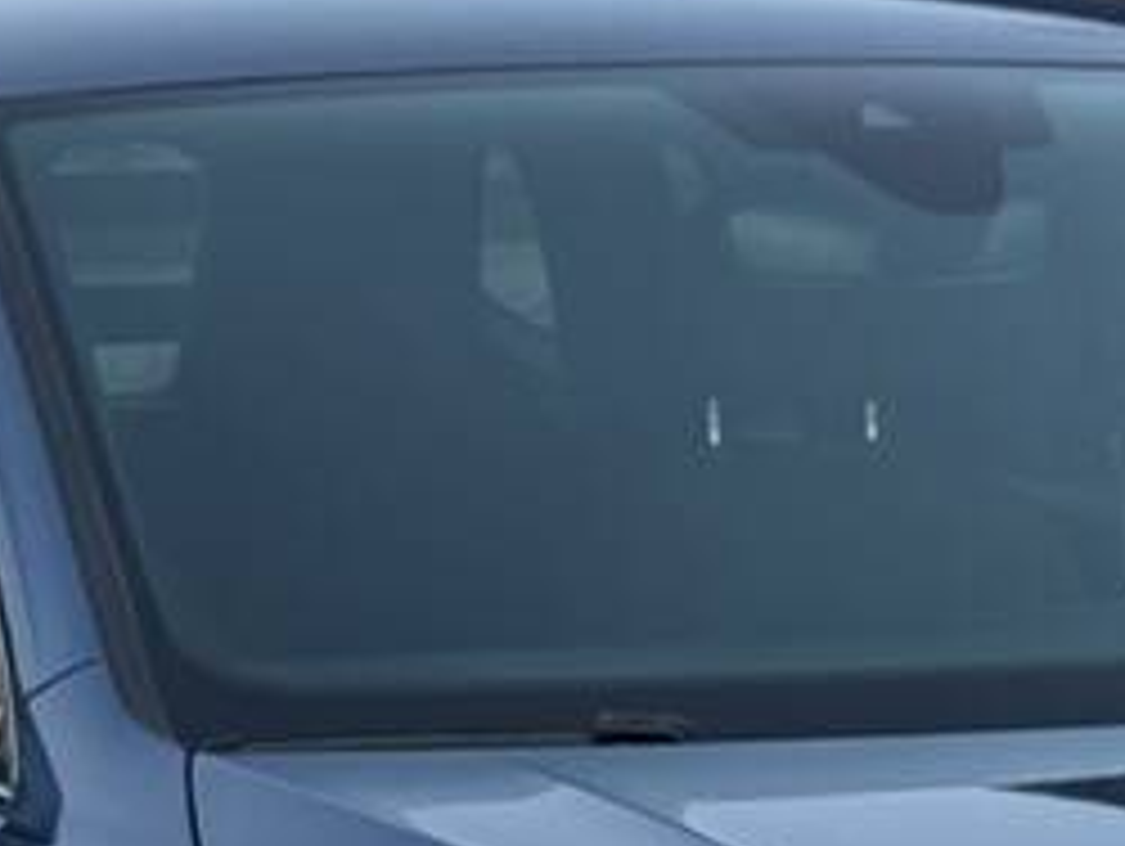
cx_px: 1116
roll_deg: +0.0
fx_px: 7482
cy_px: 1305
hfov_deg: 8.6
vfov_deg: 6.4
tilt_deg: -10.6
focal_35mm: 230
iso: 100
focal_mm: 6.76
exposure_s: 1/379
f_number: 1.78
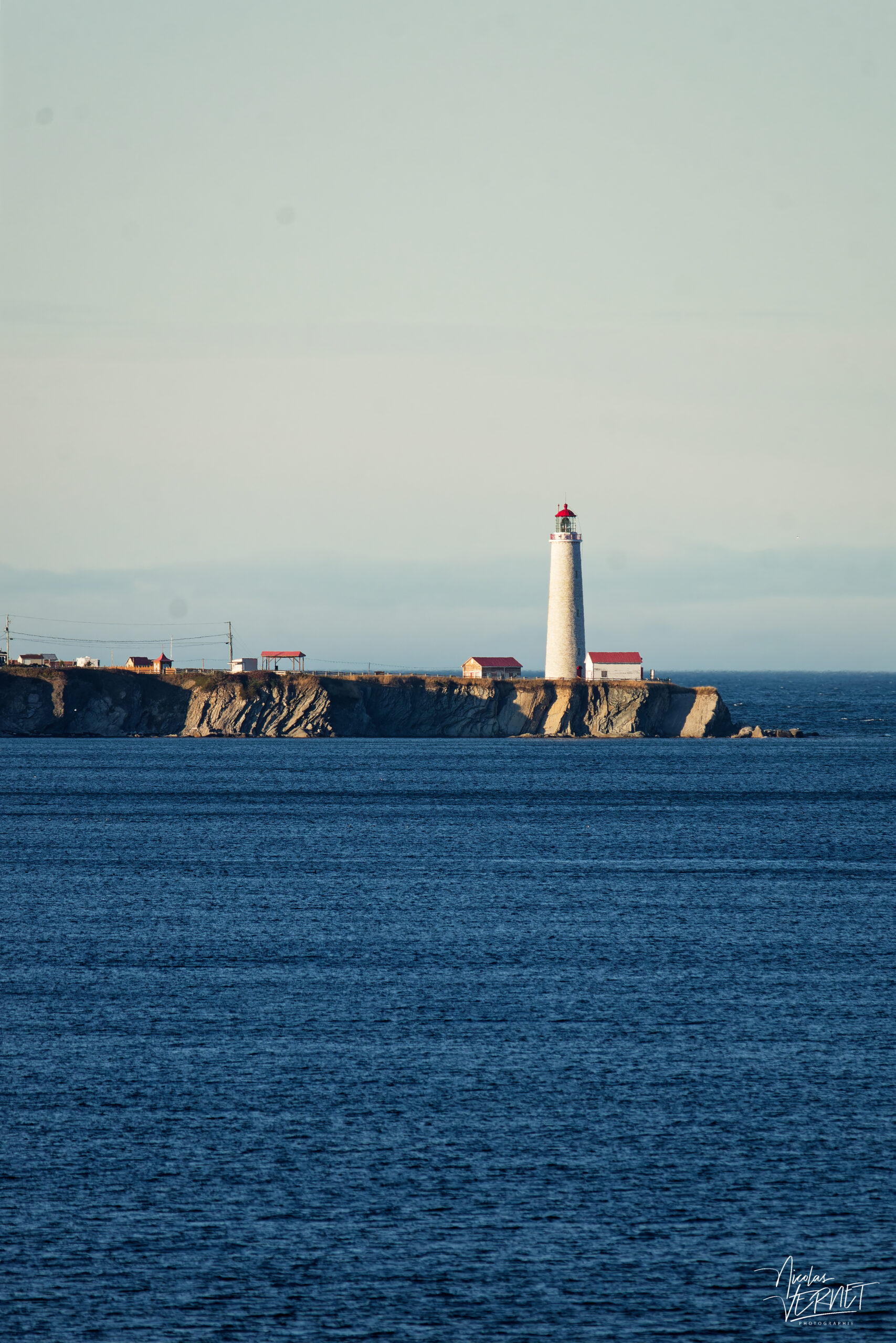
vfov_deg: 2.7
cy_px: 672
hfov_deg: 1.8
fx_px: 27994
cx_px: 448
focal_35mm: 750
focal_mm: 500
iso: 560
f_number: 8
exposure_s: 1/1000
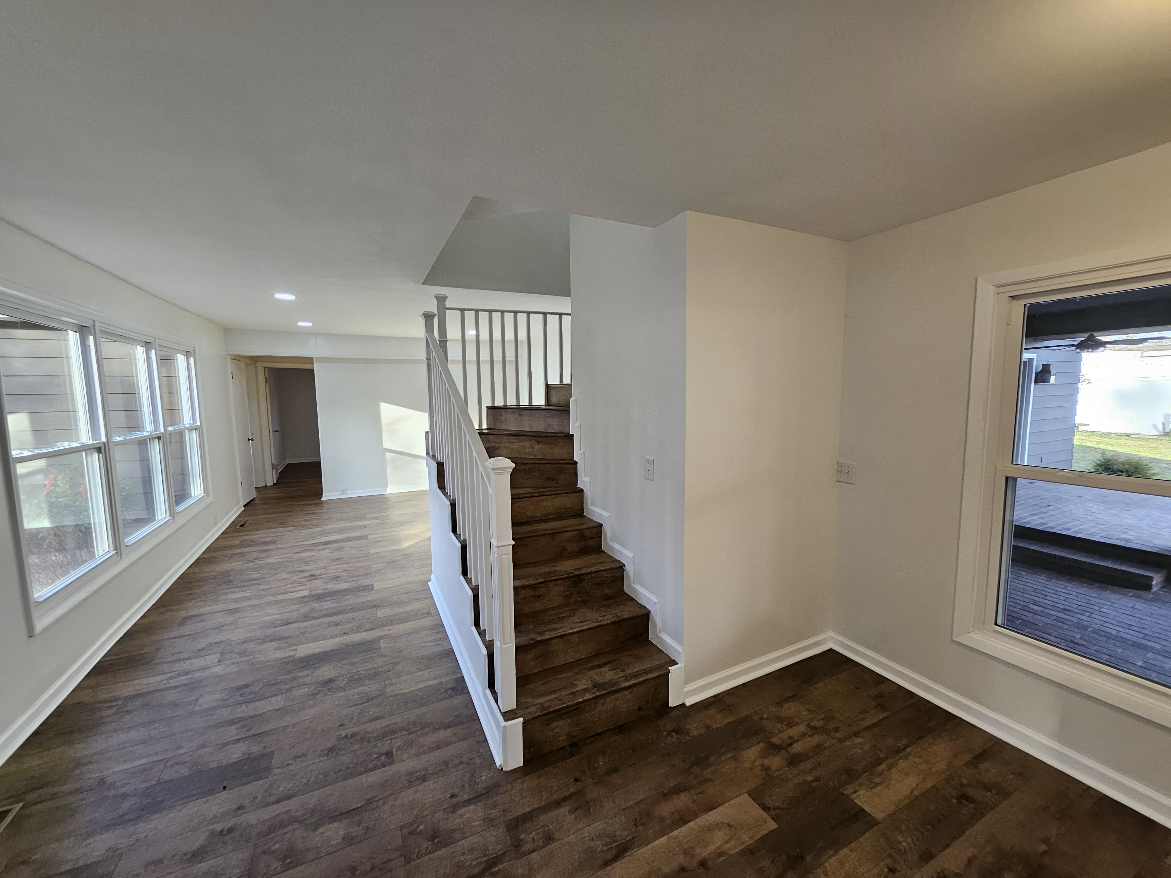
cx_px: 586
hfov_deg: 106.2
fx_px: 440
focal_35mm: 13
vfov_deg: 89.9
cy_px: 439
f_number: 2.2
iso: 100
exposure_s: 1/60
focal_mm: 1.74
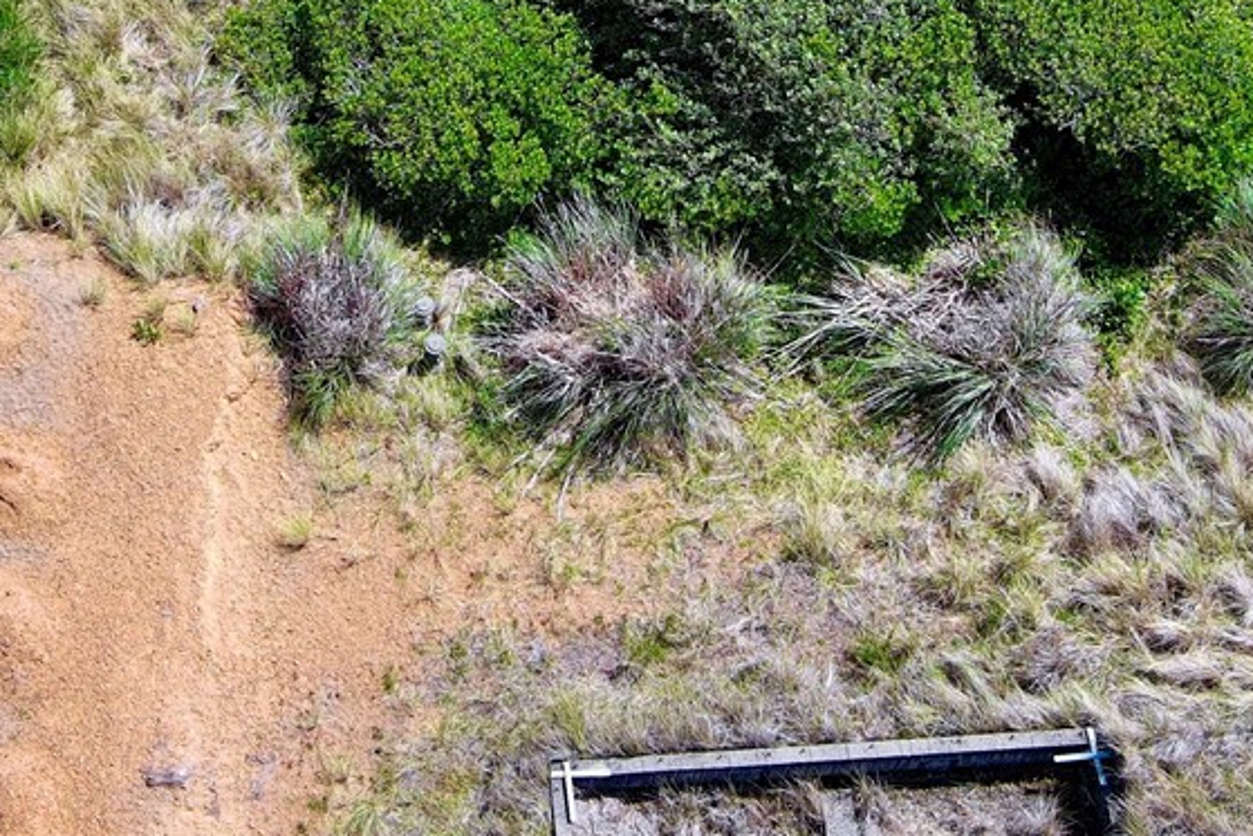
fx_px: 3063
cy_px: -245
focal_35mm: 88
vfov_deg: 14.9
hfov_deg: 23.0
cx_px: 416
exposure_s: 1/668
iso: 100
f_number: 2.8
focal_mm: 10.57
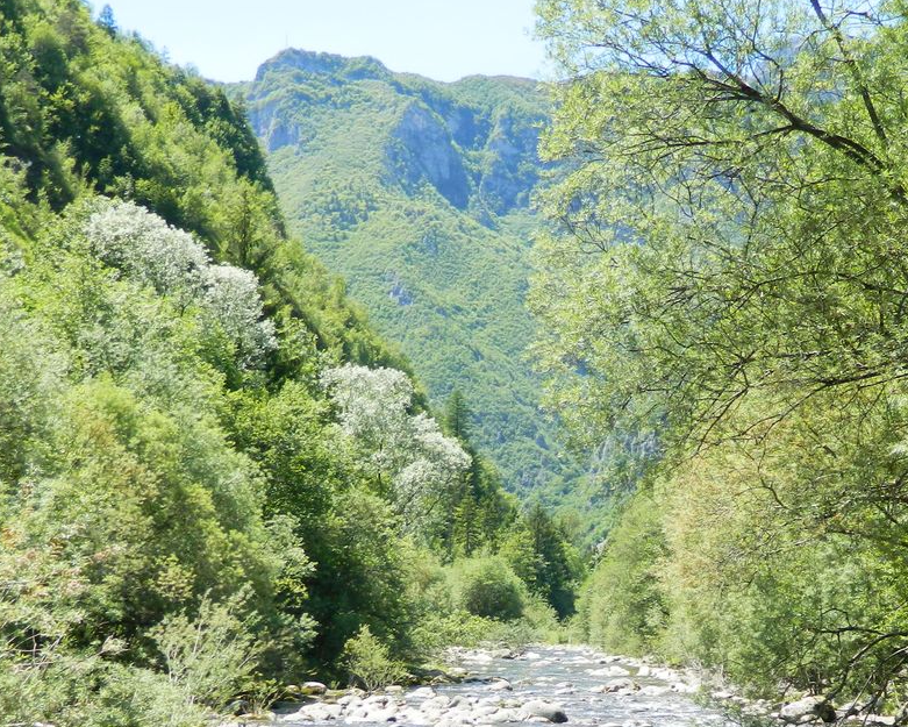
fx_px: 1881
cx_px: 517
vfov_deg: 21.3
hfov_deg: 27.1
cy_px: 686
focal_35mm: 70
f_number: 3.3
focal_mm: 6.2
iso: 80
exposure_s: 1/400
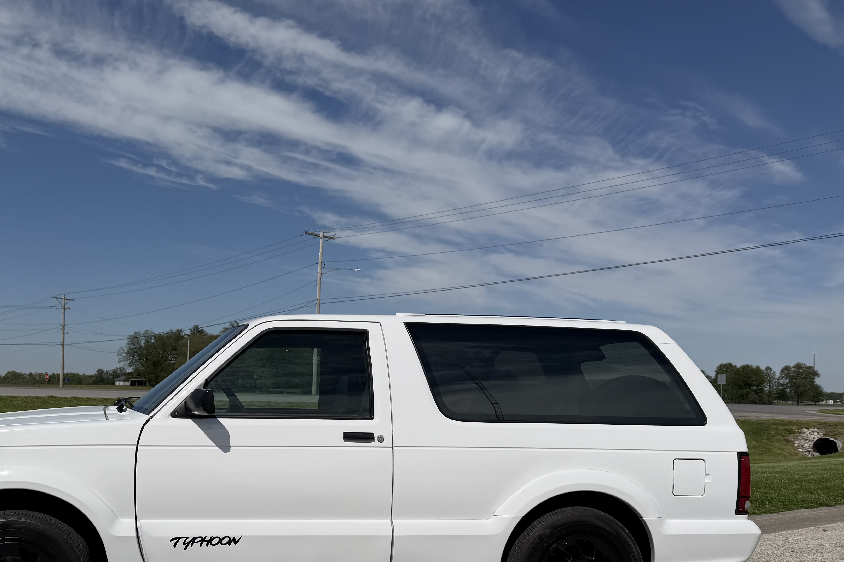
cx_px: 293
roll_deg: -0.7
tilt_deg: -3.5
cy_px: 422
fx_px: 820
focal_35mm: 35
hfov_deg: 53.5
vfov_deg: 36.9
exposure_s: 1/14286
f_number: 1.78
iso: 80
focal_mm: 6.76
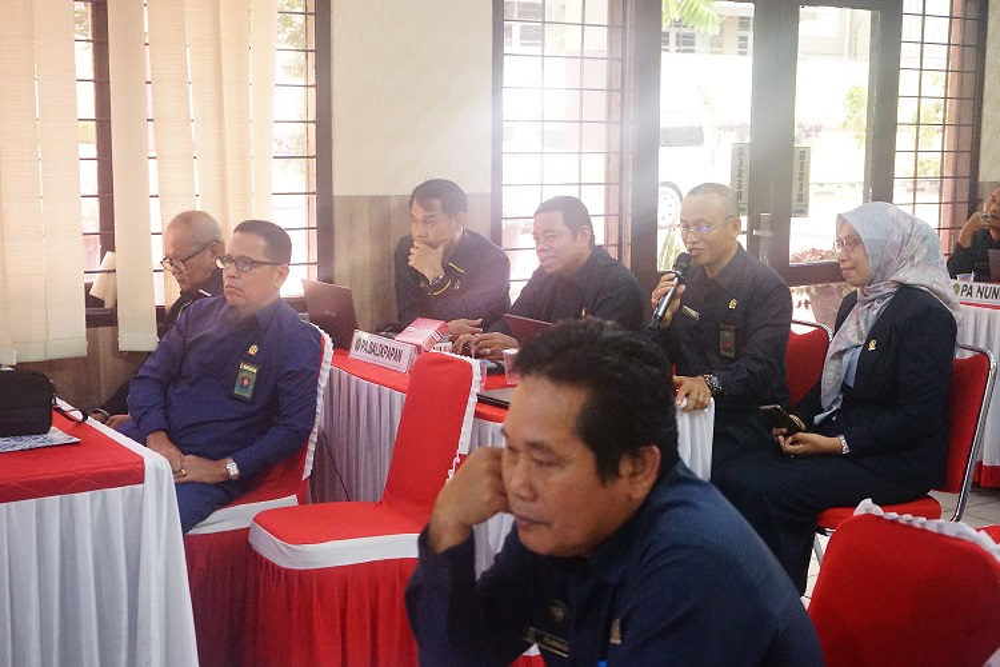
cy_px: 334
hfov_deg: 41.9
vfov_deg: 28.6
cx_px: 500
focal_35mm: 47
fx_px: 1305
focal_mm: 47
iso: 10000
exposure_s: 1/100
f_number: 5.6
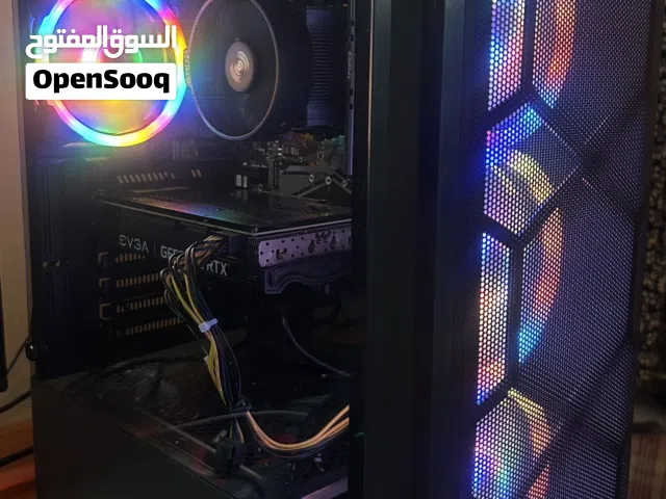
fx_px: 500
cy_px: 250
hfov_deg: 67.3
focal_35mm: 26
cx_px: 333
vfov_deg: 53.1
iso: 400
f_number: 1.5
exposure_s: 1/60
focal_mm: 5.7
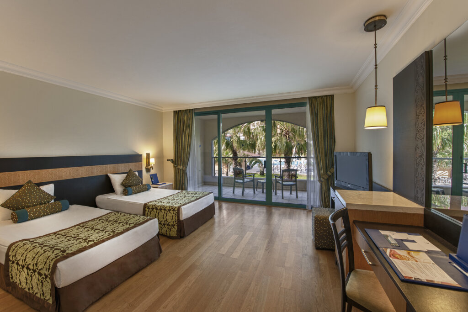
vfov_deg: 81.2
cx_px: 234
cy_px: 156
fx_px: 182
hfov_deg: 104.2
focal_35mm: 14
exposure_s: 1/1.25
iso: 100
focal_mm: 14
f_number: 8
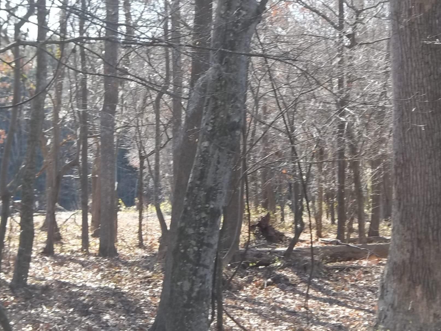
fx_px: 1389
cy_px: 192
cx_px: 254
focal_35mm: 109
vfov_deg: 13.6
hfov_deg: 18.0
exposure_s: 1/100
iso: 80
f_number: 4.3
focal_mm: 15.4
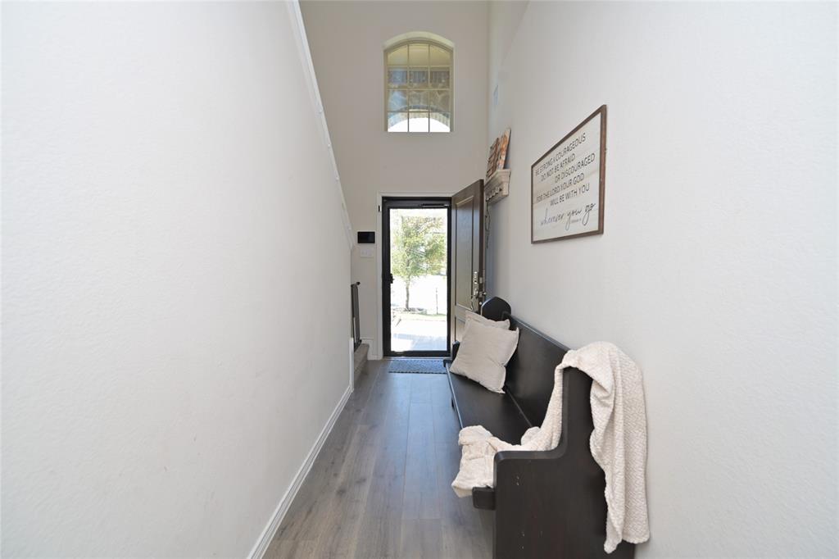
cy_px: 280
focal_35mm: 15
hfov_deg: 100.4
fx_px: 349
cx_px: 420
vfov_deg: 77.3
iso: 200
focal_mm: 15
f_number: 5.6
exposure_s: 1/100
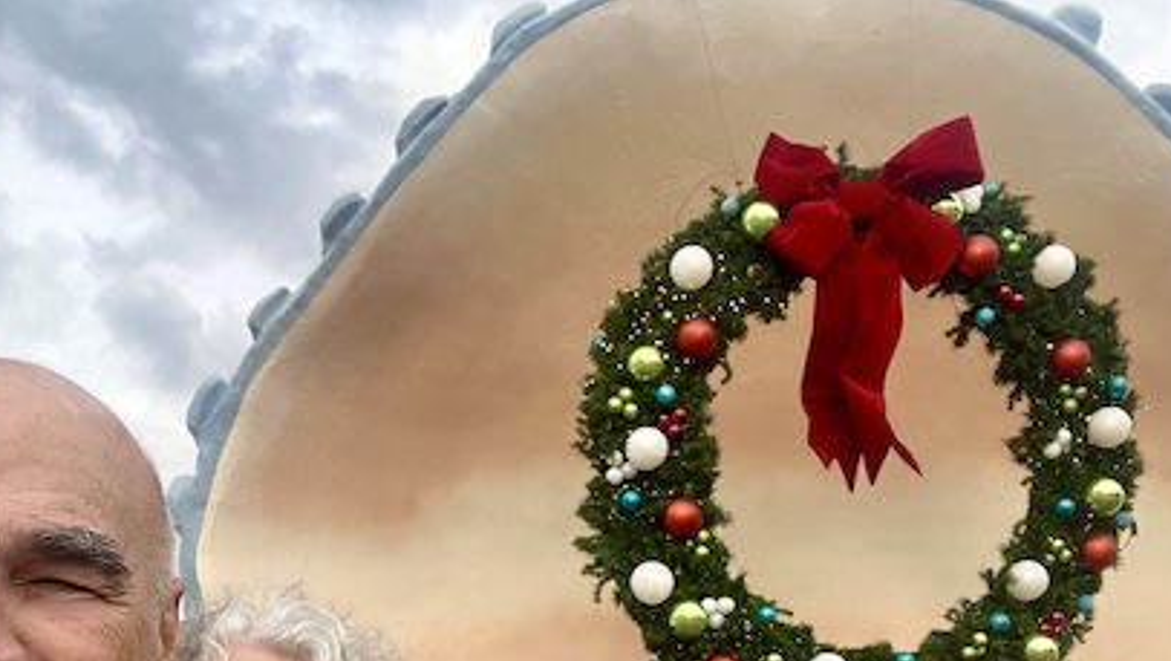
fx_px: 1150
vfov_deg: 30.1
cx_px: 505
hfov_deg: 53.8
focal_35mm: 37
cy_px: 647
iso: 25
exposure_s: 1/419
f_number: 2.2
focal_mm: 2.71
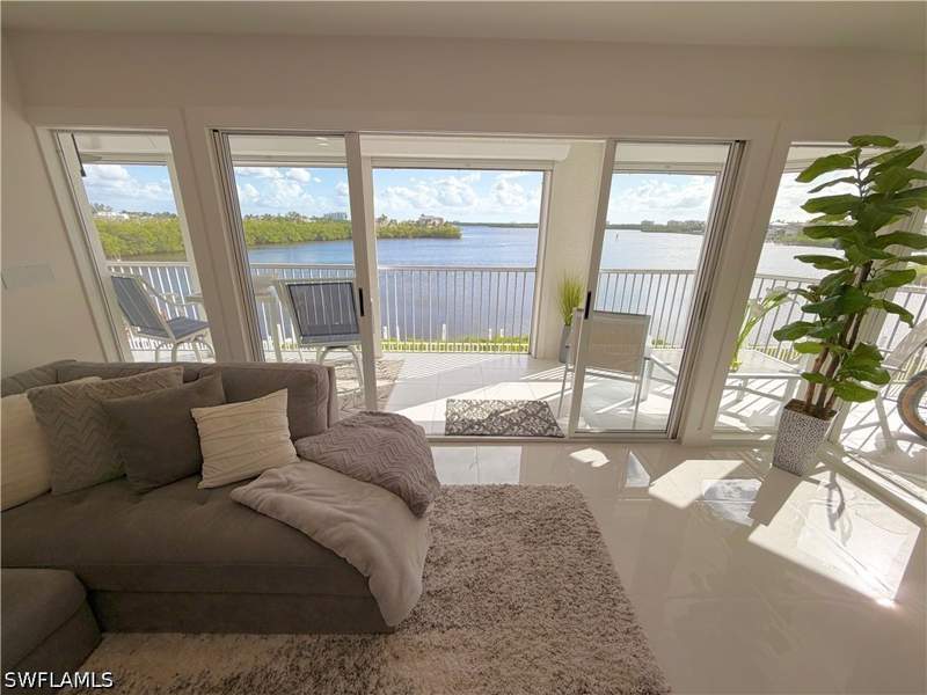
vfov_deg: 85.7
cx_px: 464
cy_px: 348
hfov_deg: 102.1
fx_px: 375
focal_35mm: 14
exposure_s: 1/770
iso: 20
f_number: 2.2
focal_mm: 2.22
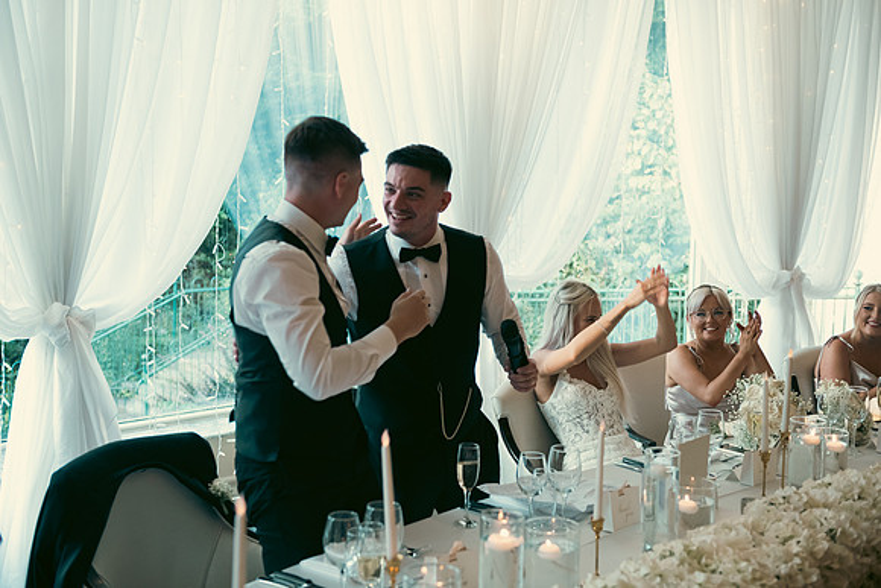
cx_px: 440
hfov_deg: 41.1
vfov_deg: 28.1
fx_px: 1175
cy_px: 294
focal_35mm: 48
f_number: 3.5
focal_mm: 48
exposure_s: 1/160
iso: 400
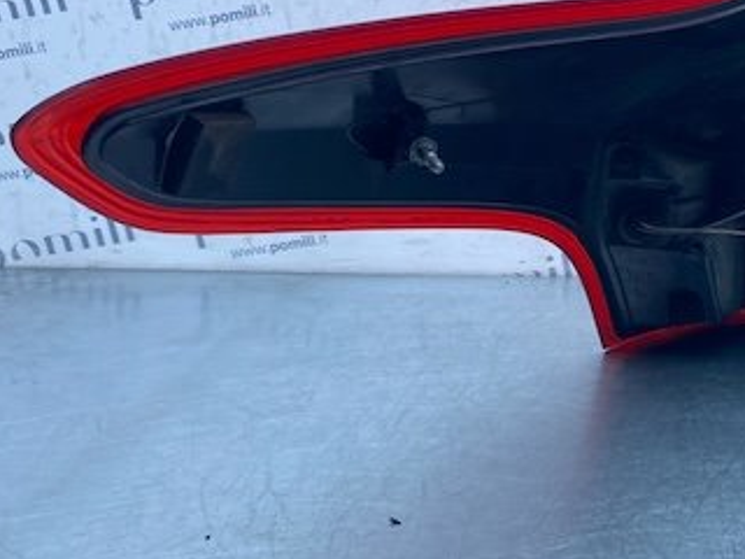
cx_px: 684
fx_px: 1119
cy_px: 310
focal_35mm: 52
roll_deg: -1.0
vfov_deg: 28.0
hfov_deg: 34.5
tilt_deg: -17.6
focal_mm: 4.25
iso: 32
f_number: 1.8
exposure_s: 1/536
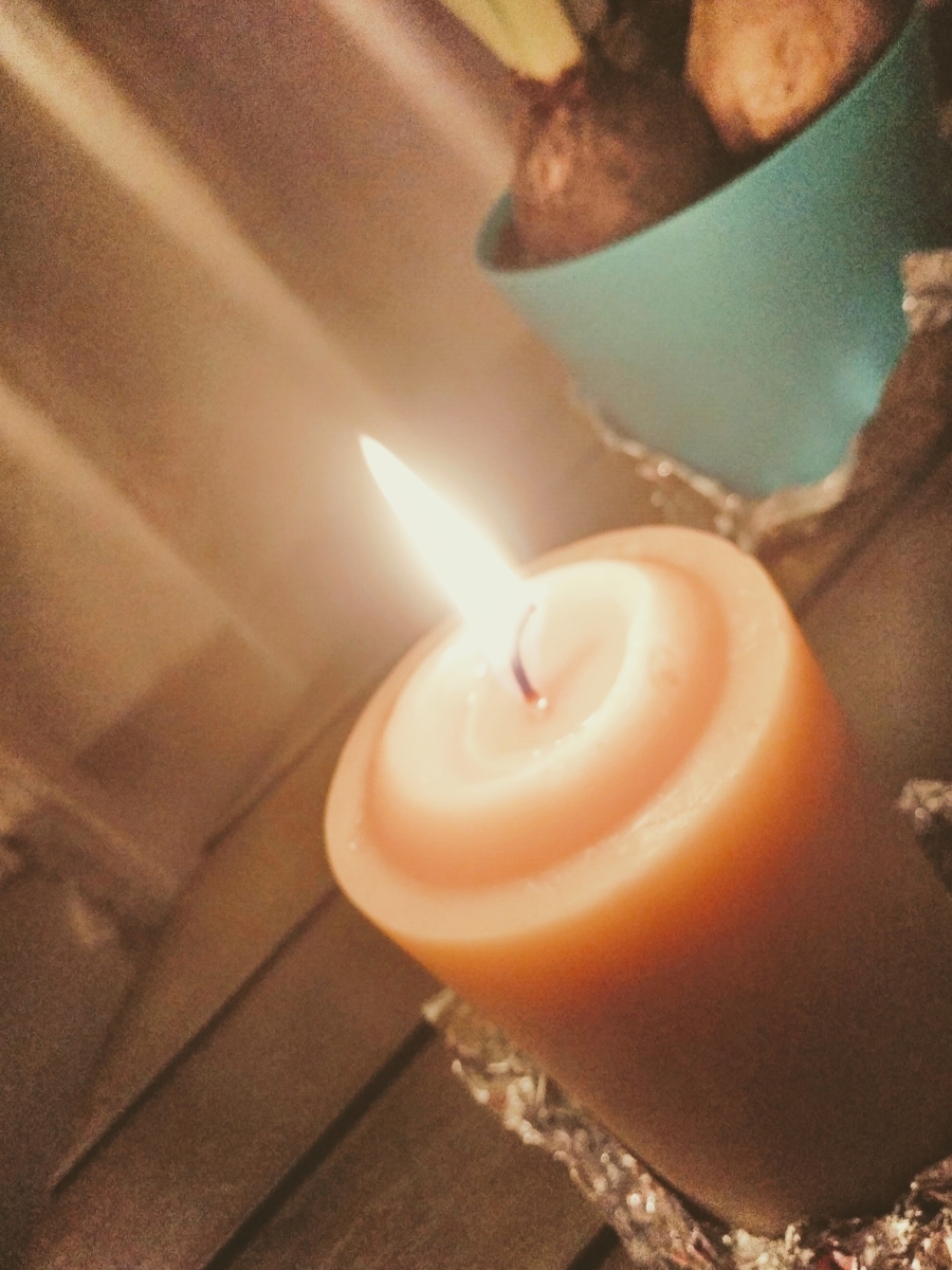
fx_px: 953
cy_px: 635
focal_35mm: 26
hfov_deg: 53.1
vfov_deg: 67.3
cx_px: 476
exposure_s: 1/33
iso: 230
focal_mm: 3.46
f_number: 2.2
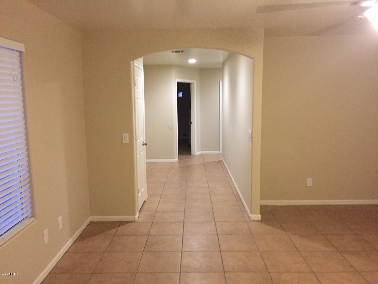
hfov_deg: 61.7
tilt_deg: -8.8
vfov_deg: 48.2
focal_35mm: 29
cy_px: 142
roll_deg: +0.3
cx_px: 189
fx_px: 317
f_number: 2.2
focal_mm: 4.15
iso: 250
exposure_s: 1/24
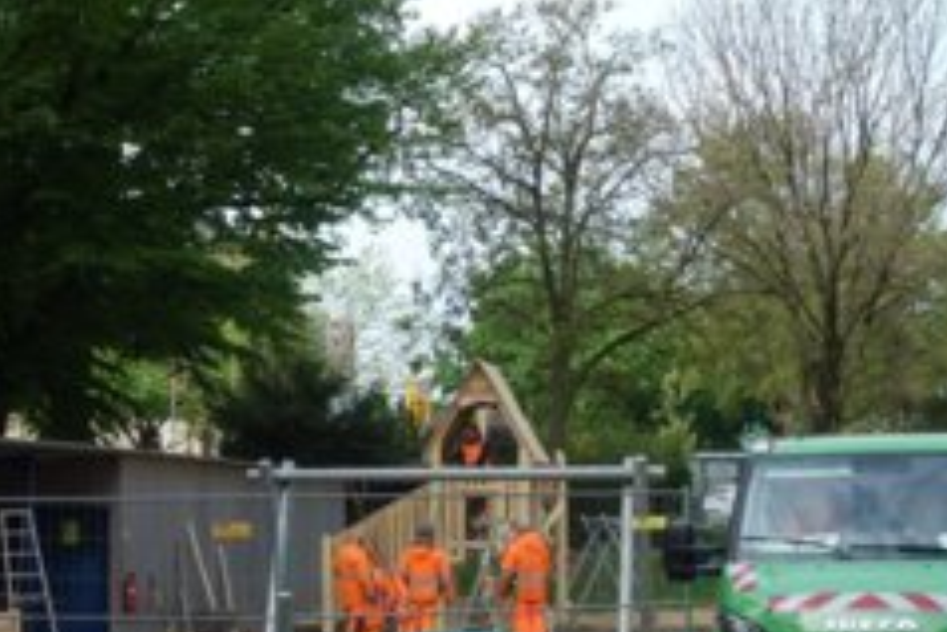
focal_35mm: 84
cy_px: 395
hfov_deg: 24.2
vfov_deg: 16.3
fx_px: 2211
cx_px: 454
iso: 125
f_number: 3.2
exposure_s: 1/640
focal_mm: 18.45
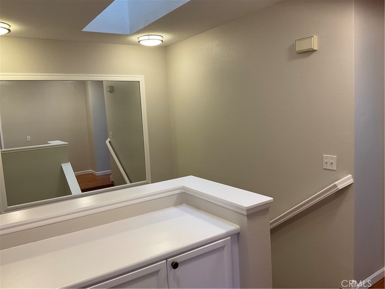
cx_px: 192
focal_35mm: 29
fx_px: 323
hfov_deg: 61.7
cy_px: 144
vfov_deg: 48.2
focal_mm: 3
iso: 50
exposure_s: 1/60
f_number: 1.8
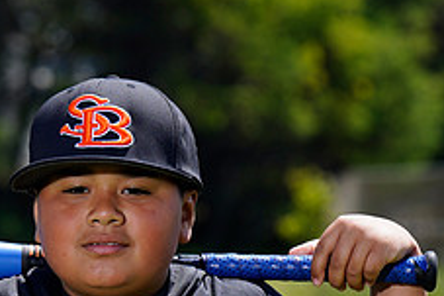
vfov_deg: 3.5
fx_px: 4819
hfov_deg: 5.3
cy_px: 354
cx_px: 139
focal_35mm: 391
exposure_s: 1/250
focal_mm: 153
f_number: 6.3
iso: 100
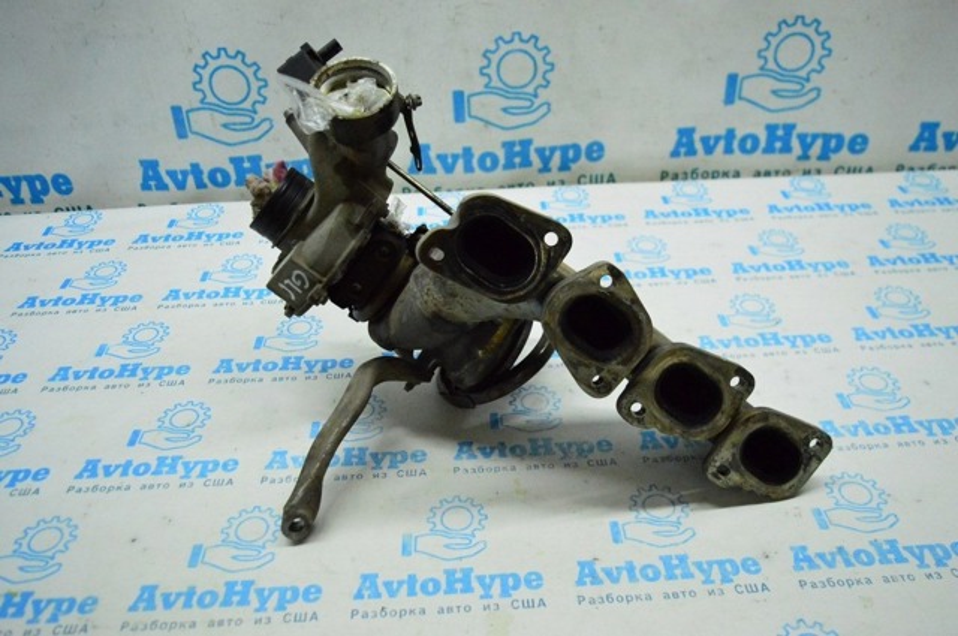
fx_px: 797
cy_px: 318
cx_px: 479
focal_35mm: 30
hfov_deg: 62.0
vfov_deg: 43.5
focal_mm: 20
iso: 6400
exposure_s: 1/1000
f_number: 3.8
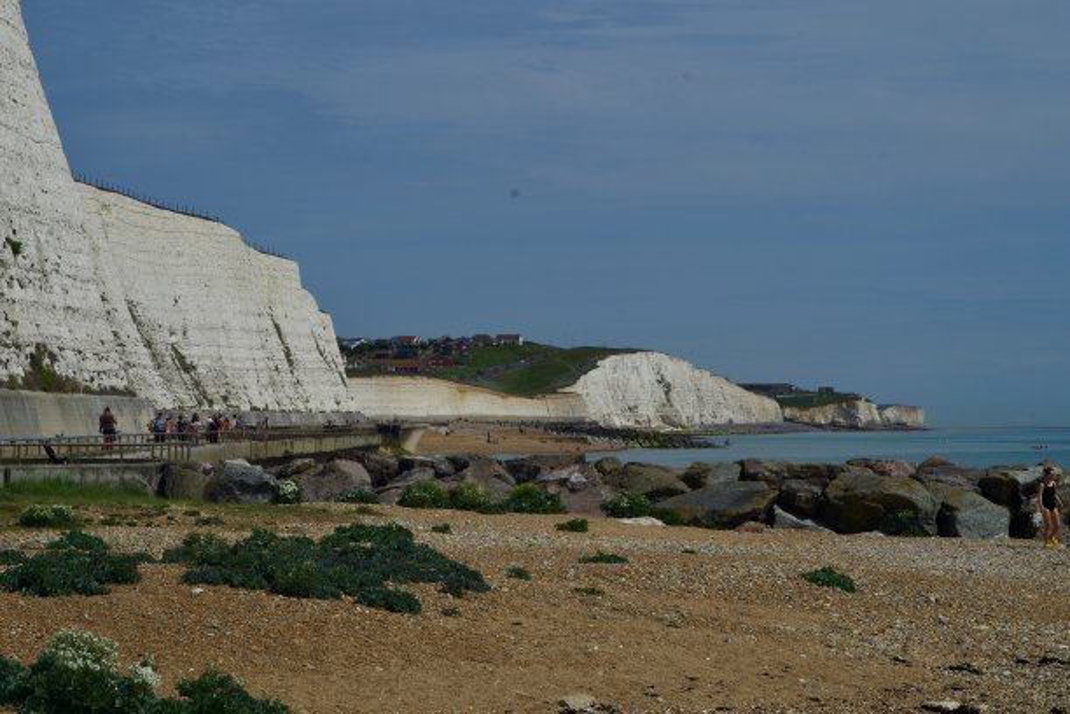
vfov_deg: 13.0
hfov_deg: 19.5
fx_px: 3121
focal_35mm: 105
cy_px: 357
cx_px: 535
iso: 100
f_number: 13
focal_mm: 70
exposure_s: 1/250
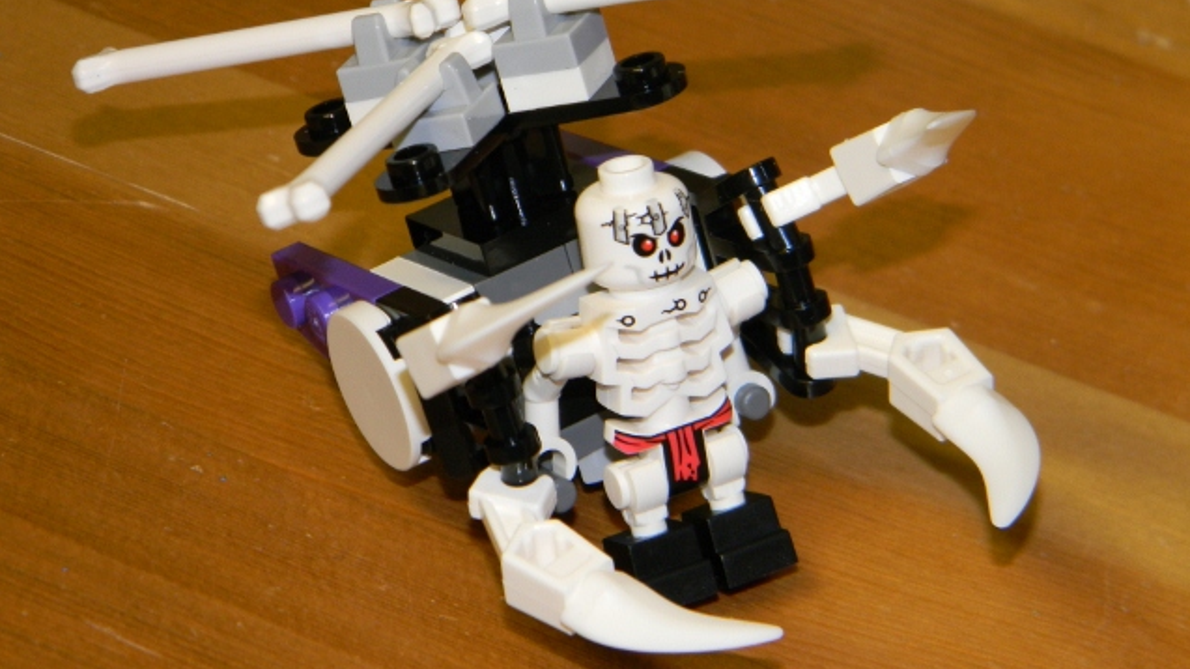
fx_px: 5111
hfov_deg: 13.3
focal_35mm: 162
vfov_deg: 7.5
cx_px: 596
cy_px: 295
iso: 200
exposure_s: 1/30
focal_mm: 26.8
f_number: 5
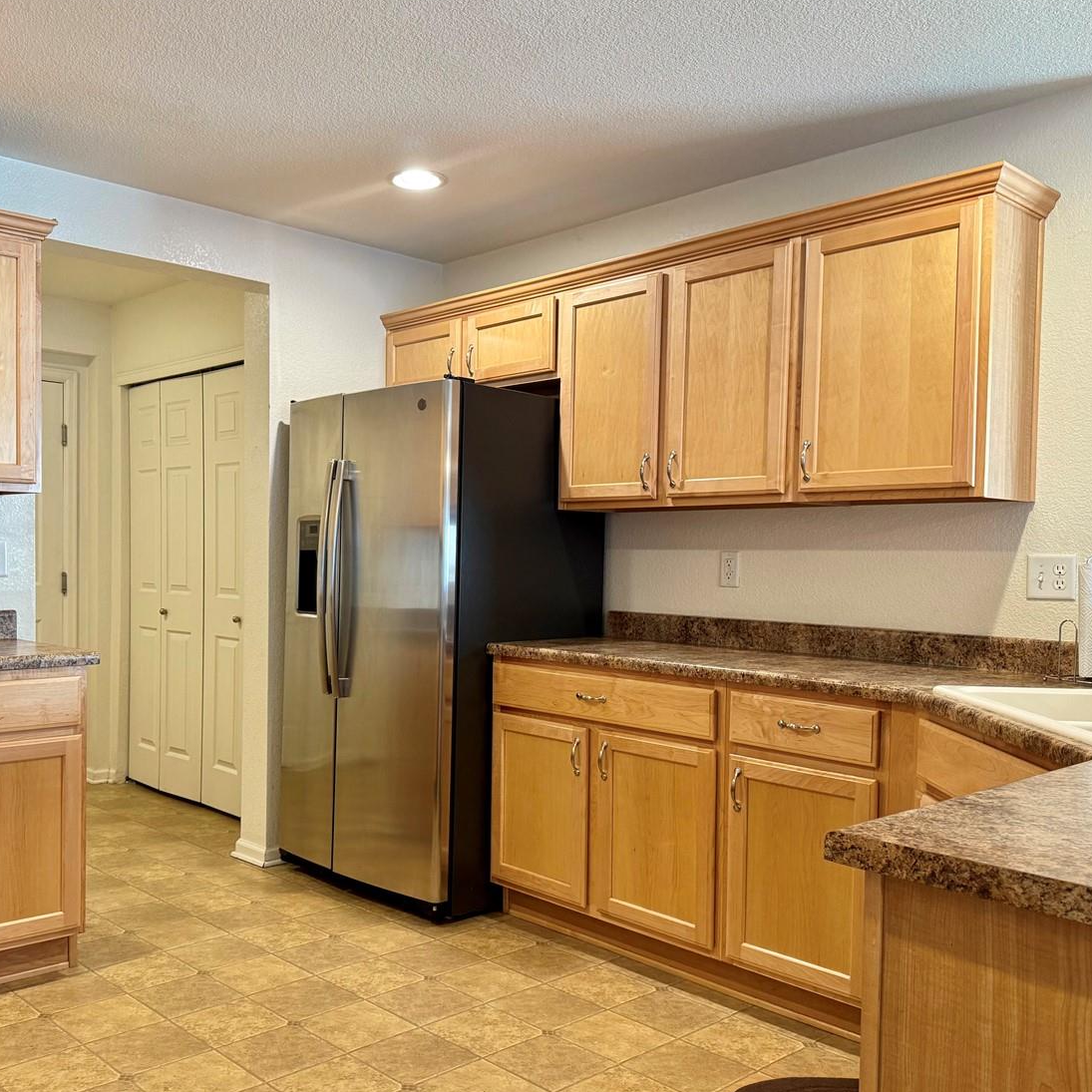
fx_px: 1106
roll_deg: -1.1
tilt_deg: -2.1
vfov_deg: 52.5
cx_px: 452
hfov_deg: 52.3
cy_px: 584
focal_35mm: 31
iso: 320
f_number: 1.78
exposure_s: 1/60
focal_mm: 6.76
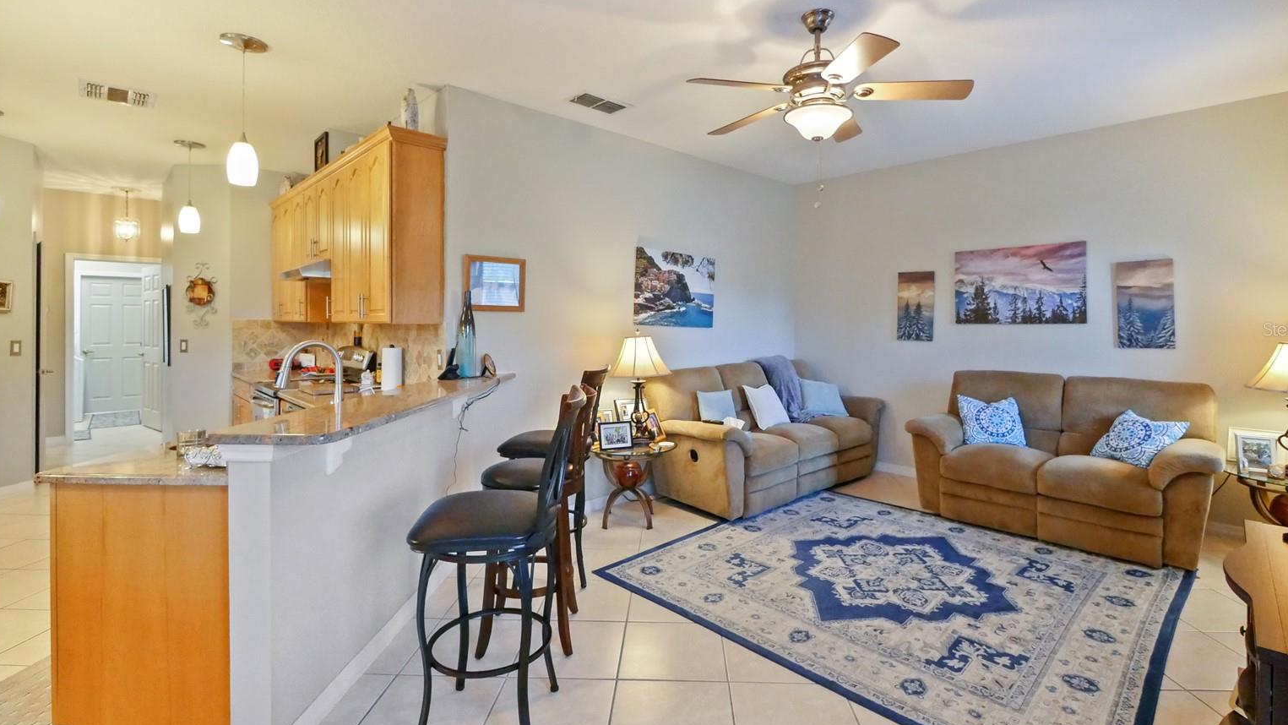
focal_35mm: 16
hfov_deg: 99.3
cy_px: 329
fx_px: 546
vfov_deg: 67.0
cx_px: 667
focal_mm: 7
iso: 2500
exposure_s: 1/60
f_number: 4
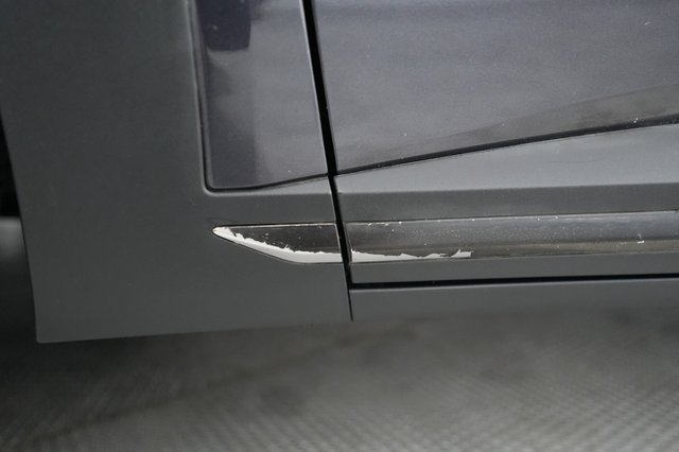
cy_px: 226
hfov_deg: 65.5
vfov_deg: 46.4
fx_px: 528
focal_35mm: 28
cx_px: 340
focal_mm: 28
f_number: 2.8
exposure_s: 1/60
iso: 8000
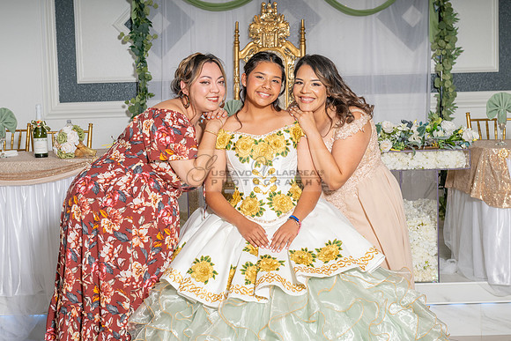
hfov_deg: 28.8
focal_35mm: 70
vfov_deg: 19.5
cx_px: 256
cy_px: 170
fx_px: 994
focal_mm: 70
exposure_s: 1/200
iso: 200
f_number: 6.3
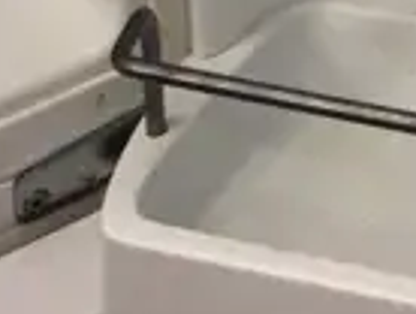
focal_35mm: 215
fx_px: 2588
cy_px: -1199
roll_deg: -1.0
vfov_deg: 5.4
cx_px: 1133
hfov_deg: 8.2
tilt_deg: -9.9
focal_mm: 4.15
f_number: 2.2
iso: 32
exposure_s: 1/33
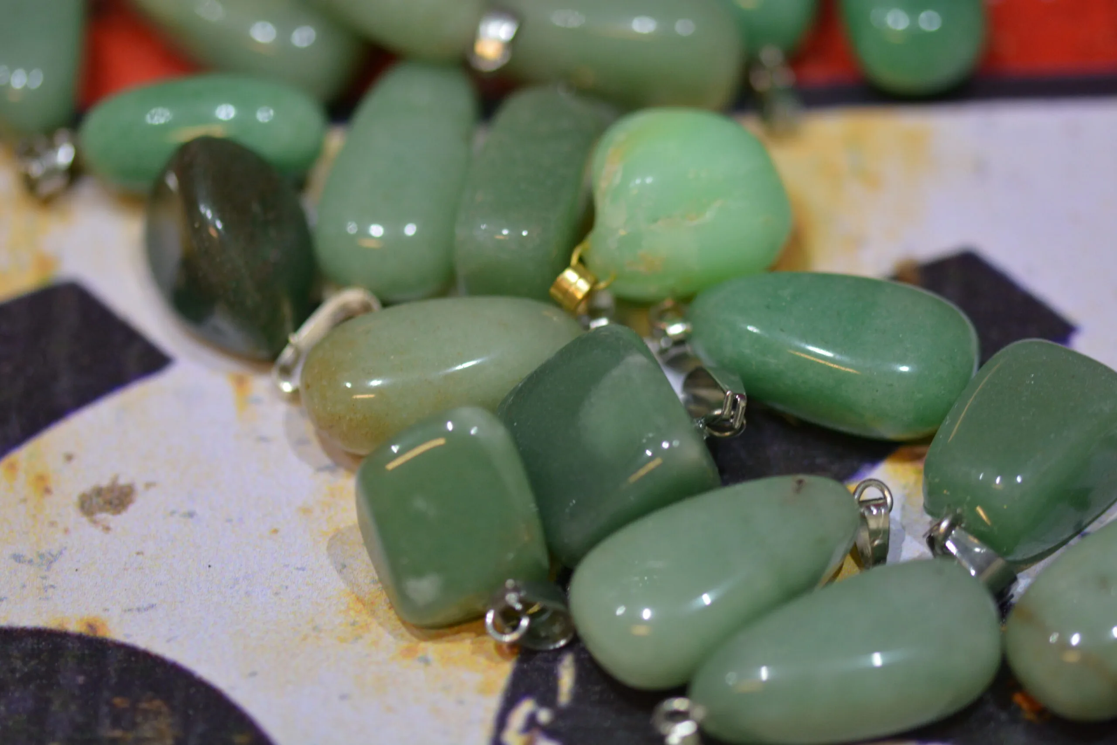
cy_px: 372
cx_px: 558
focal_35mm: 158
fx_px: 4888
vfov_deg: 8.7
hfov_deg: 13.0
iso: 800
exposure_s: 1/125
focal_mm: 105
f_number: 3.5
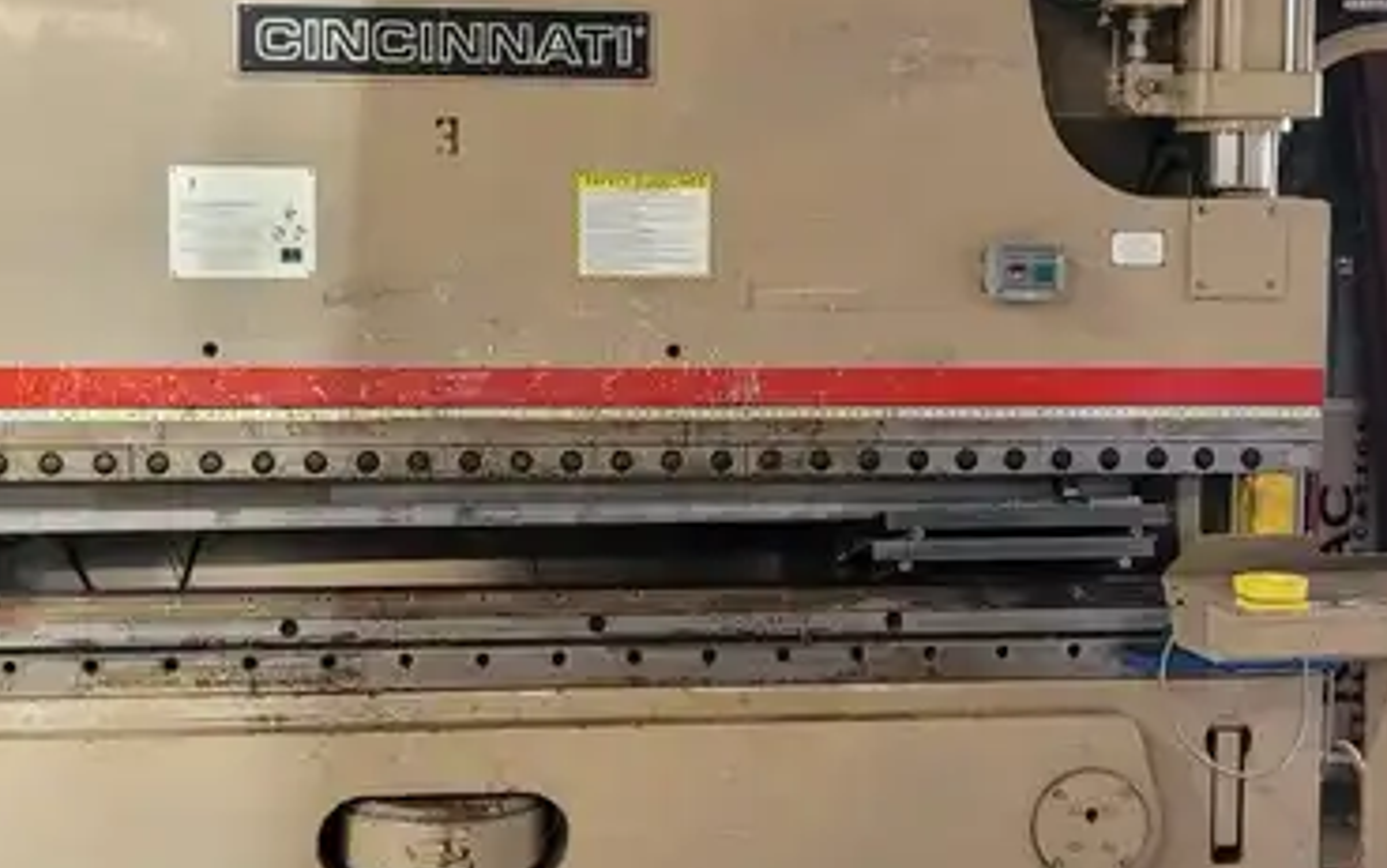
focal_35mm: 56
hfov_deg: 36.3
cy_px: 381
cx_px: 673
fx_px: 2118
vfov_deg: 23.2
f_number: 1.8
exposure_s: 1/40
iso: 250
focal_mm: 5.4
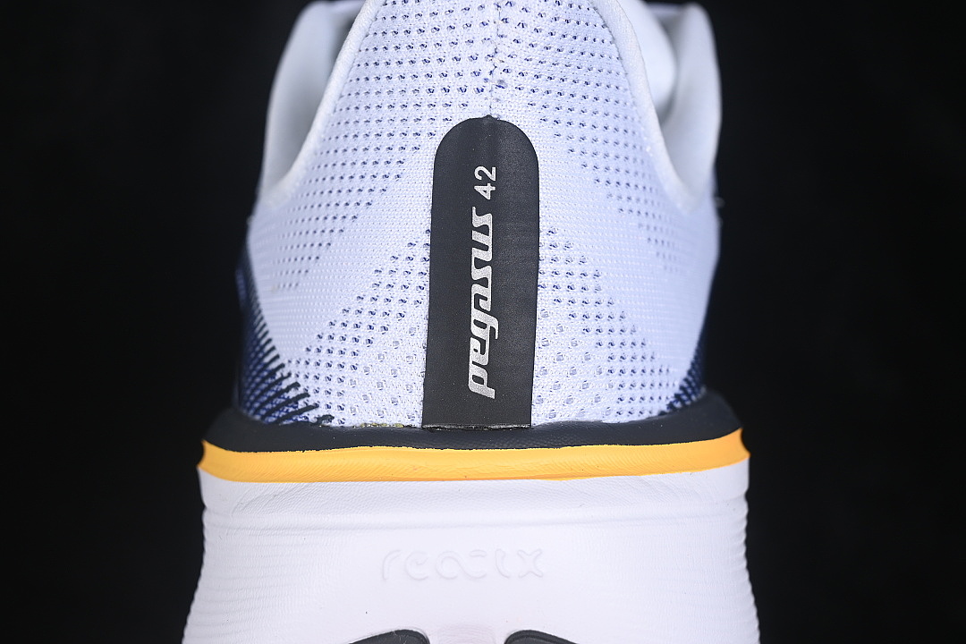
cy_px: 322
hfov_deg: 27.0
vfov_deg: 18.2
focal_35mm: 75
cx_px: 483
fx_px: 2012
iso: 160
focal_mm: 50
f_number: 7.1
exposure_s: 1/80
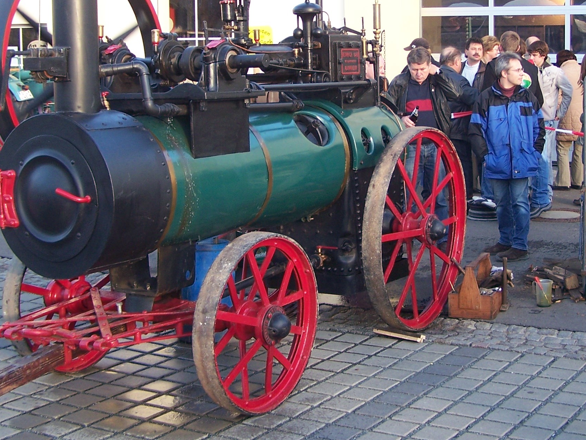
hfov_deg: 30.2
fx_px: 1084
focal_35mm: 64
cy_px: 124
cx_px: 346
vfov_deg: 22.8
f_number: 2.8
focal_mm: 6.3
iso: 80
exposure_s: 1/100
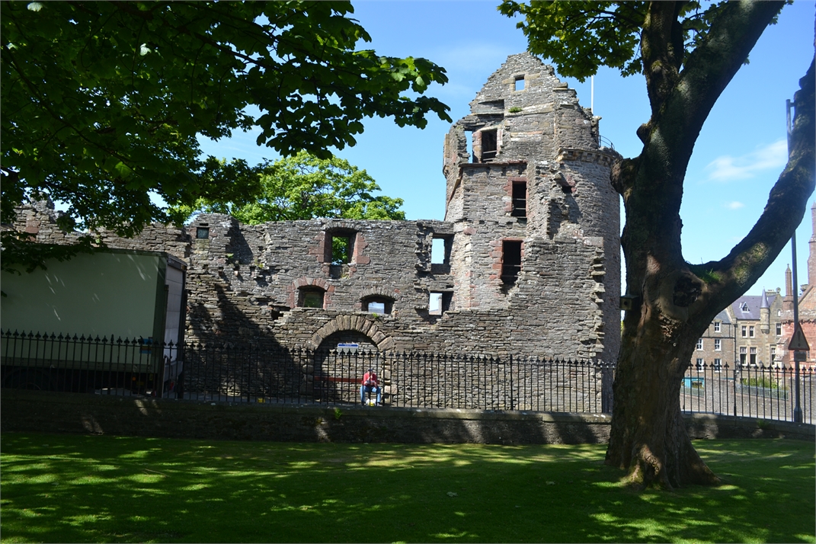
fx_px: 612
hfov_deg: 67.4
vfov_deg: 47.9
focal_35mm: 27
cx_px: 408
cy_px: 272
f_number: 6.3
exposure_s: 1/160
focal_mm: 18
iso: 100
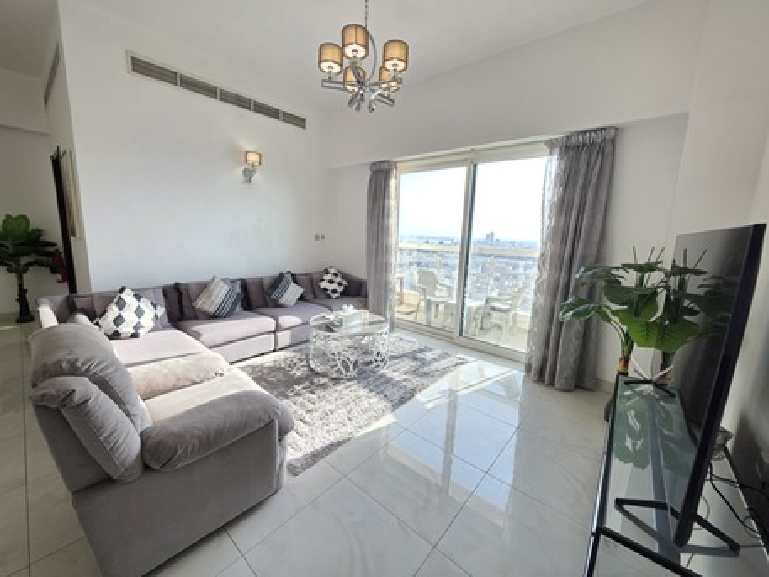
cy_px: 288
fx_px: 289
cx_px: 384
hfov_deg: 106.2
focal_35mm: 13
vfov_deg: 89.9
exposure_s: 1/100
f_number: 1.9
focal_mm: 2.2
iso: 64
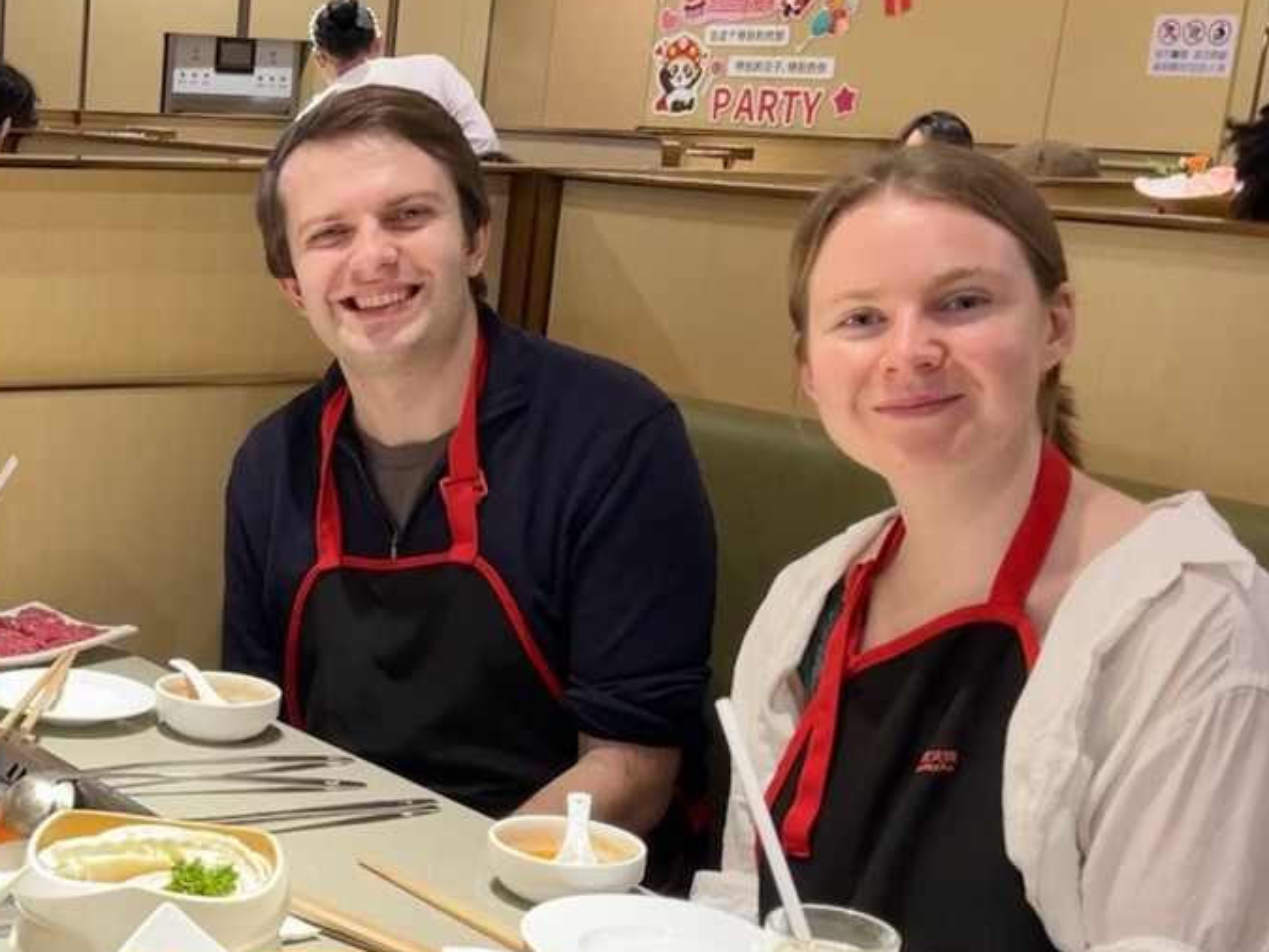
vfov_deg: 26.8
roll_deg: -2.7
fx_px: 1980
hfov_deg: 32.6
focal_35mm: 54
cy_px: 694
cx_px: -2
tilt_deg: -16.5
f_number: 1.6
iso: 125
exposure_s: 1/50
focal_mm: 5.1
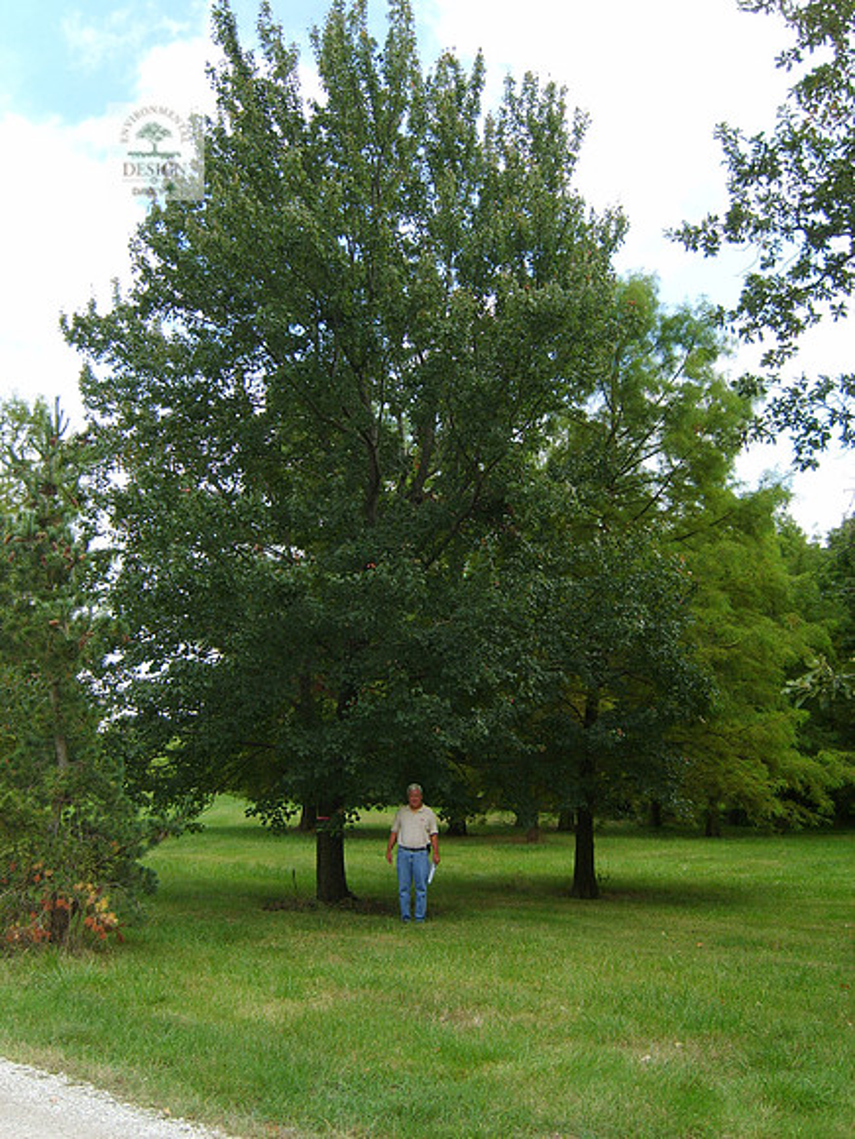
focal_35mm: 35
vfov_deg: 52.6
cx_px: 428
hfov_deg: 40.7
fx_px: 1153
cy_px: 570
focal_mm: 7.4
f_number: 2.8
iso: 50
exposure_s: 1/350
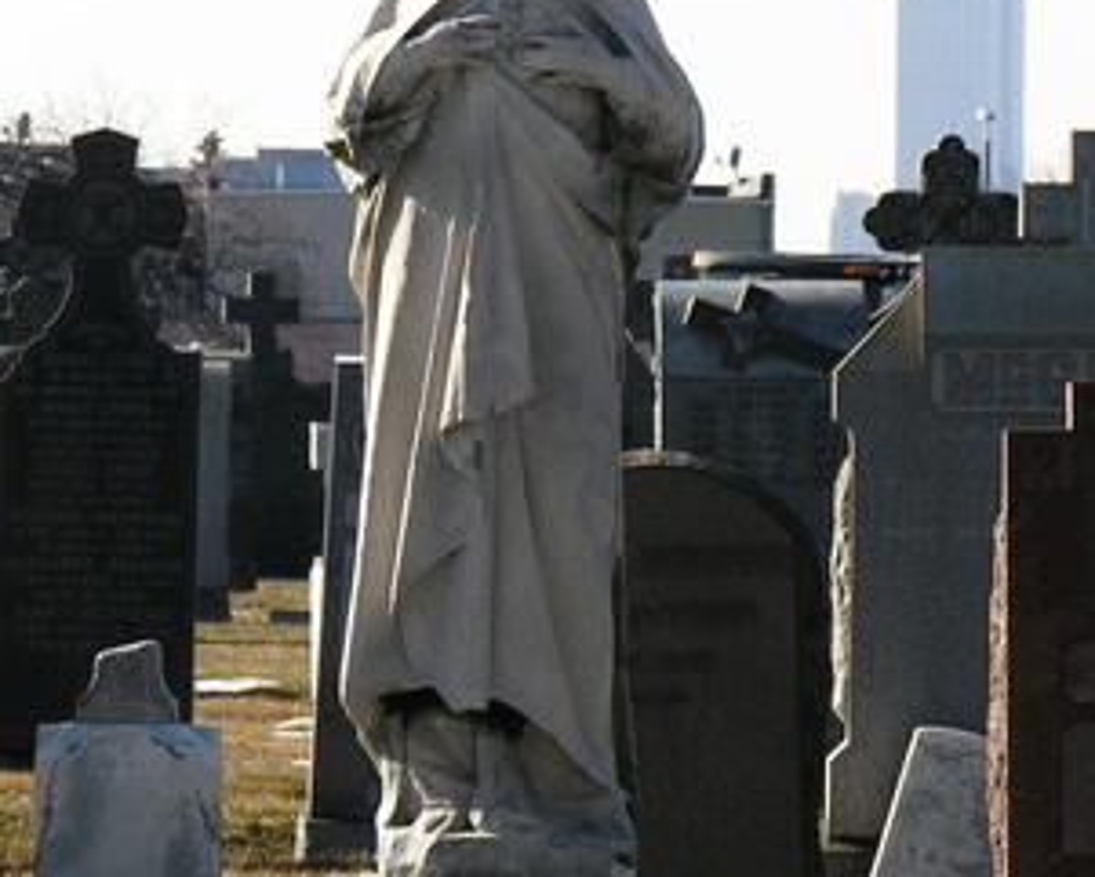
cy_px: 357
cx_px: 655
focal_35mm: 449
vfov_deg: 3.4
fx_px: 14556
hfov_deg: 4.3
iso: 50
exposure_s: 1/122
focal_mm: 44.5
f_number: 8
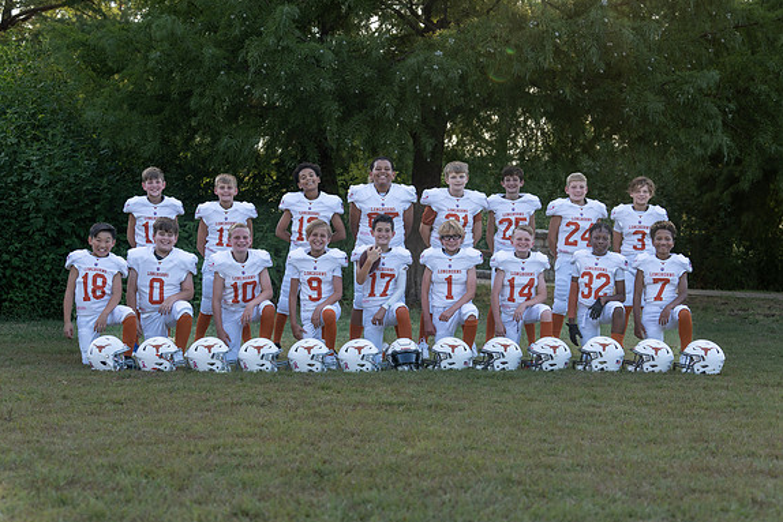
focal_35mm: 71
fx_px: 1545
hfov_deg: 28.4
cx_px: 389
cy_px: 261
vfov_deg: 19.2
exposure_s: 1/400
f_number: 4.5
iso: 250
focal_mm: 70
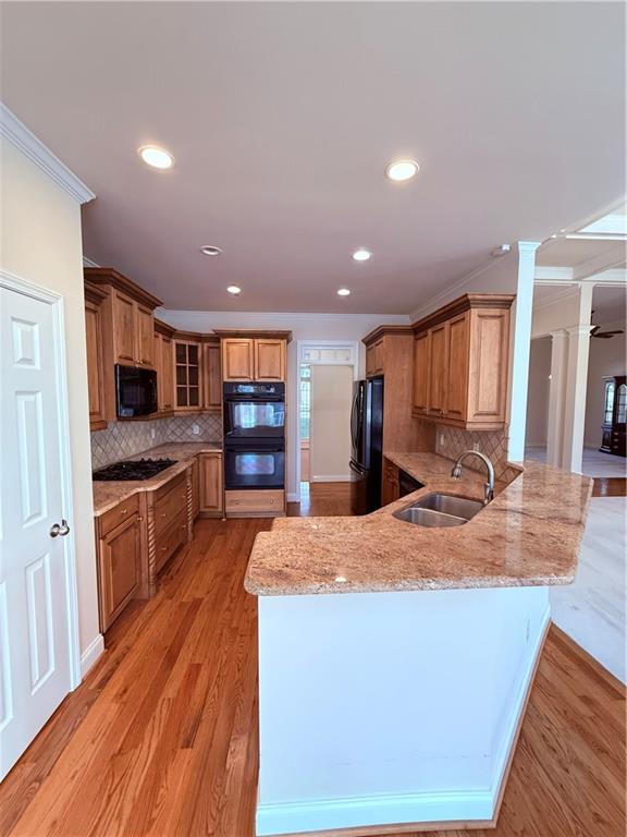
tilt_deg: -4.1
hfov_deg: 85.7
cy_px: 418
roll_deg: -0.3
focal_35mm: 14
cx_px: 314
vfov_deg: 102.1
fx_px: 338
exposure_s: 1/120
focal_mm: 2.22
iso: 640
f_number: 2.2
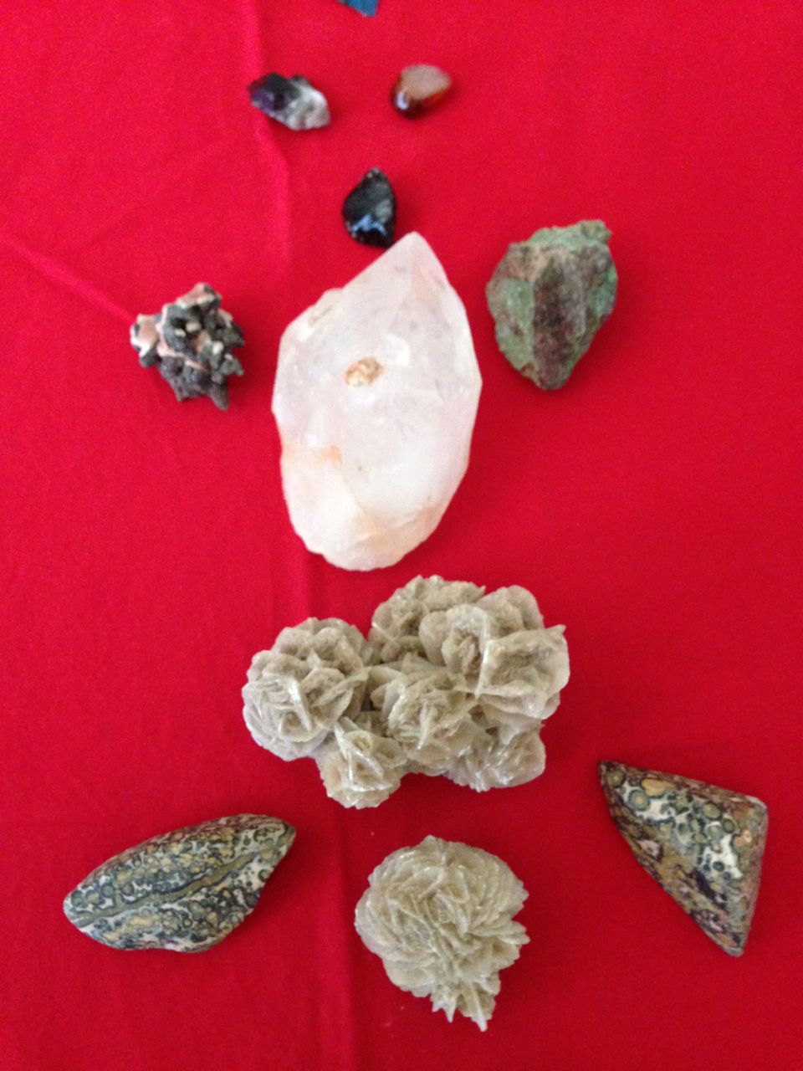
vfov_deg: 55.4
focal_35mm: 33
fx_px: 1021
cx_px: 402
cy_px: 536
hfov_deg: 42.9
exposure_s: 1/15
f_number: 2.4
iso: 400
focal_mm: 4.13
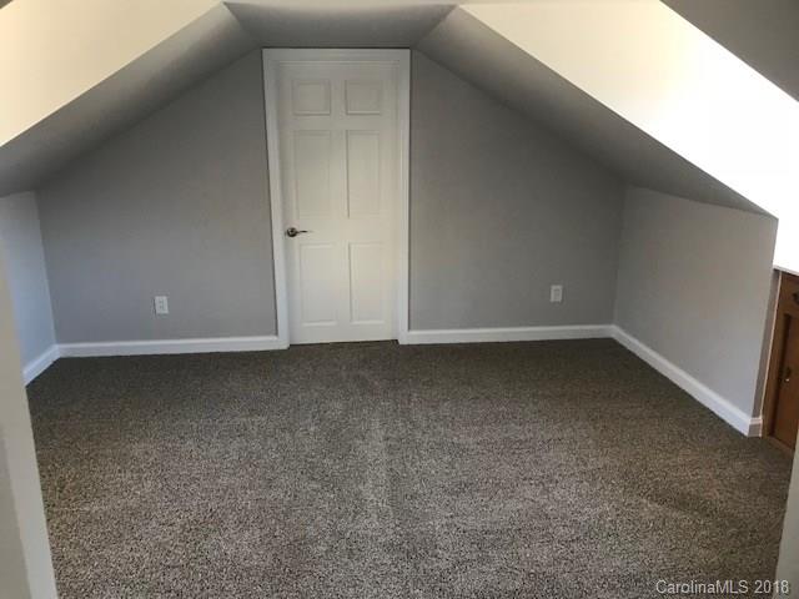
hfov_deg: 63.4
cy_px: 300
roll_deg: -0.3
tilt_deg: -13.6
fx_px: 646
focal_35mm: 28
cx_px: 400
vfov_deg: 49.7
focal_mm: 3.99
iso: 50
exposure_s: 1/15
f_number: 1.8
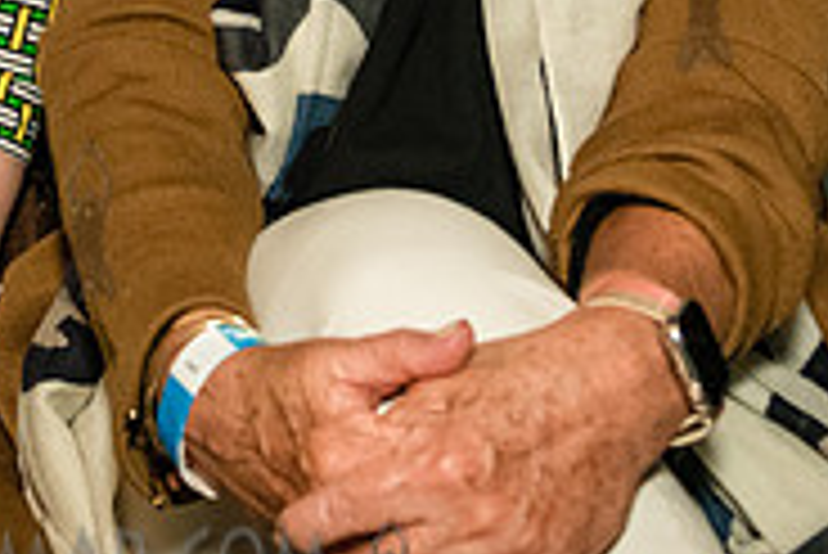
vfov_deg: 11.7
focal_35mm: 112
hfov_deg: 17.7
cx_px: -59
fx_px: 2578
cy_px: -288
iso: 6400
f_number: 4
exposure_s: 1/200
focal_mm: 32
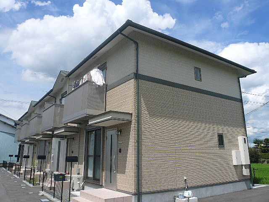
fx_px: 218
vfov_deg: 49.7
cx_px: 134
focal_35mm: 28
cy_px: 101
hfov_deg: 63.4
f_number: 8
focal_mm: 4.6
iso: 100
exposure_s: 1/320
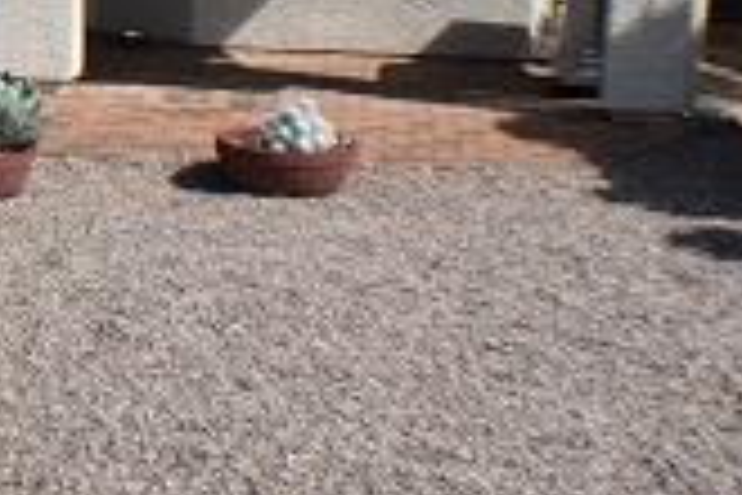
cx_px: -612
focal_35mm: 163
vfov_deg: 8.2
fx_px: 3359
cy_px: -248
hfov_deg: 11.6
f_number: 9
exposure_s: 1/320
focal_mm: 28
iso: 100
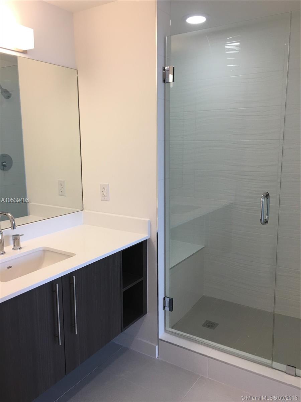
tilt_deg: -9.5
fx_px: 336
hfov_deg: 48.2
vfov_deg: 61.7
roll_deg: -0.3
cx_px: 150
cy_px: 201
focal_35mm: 29
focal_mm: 4.15
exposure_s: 1/30
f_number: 2.2
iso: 40
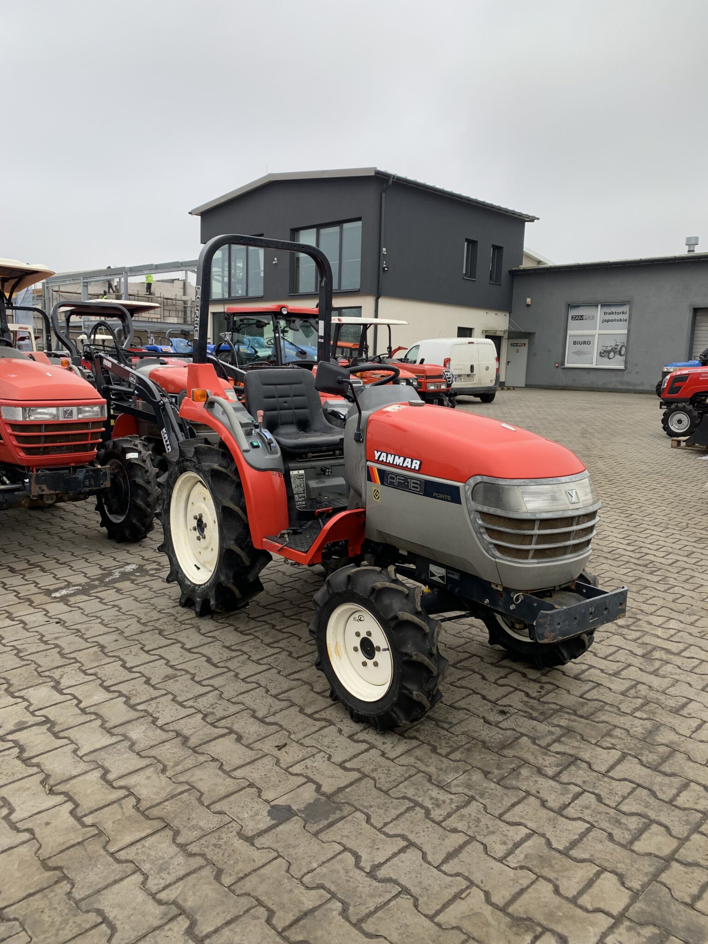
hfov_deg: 53.1
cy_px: 472
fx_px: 709
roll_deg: -1.7
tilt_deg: -7.6
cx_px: 354
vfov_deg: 67.3
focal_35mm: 26
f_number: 1.8
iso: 25
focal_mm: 4.25
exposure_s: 1/179
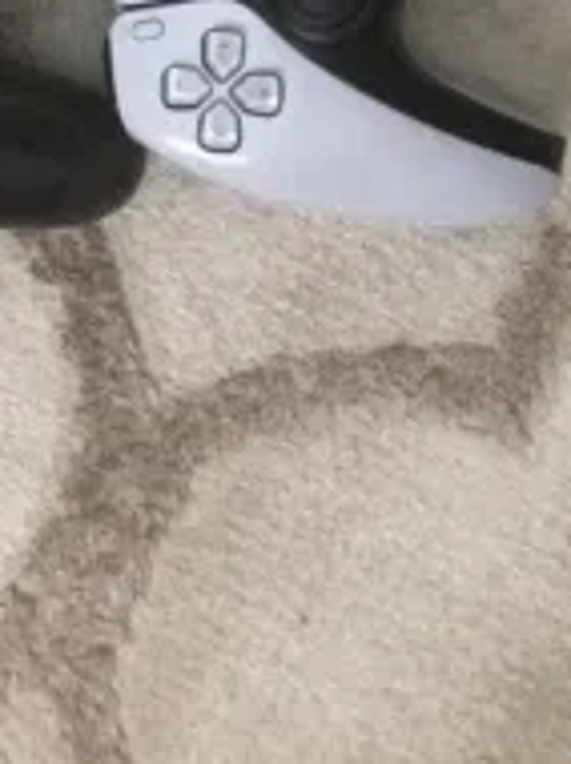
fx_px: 1301
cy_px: -36
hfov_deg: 24.5
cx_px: 141
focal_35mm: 59
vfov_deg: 30.0
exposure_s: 1/17
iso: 32
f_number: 1.8
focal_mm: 4
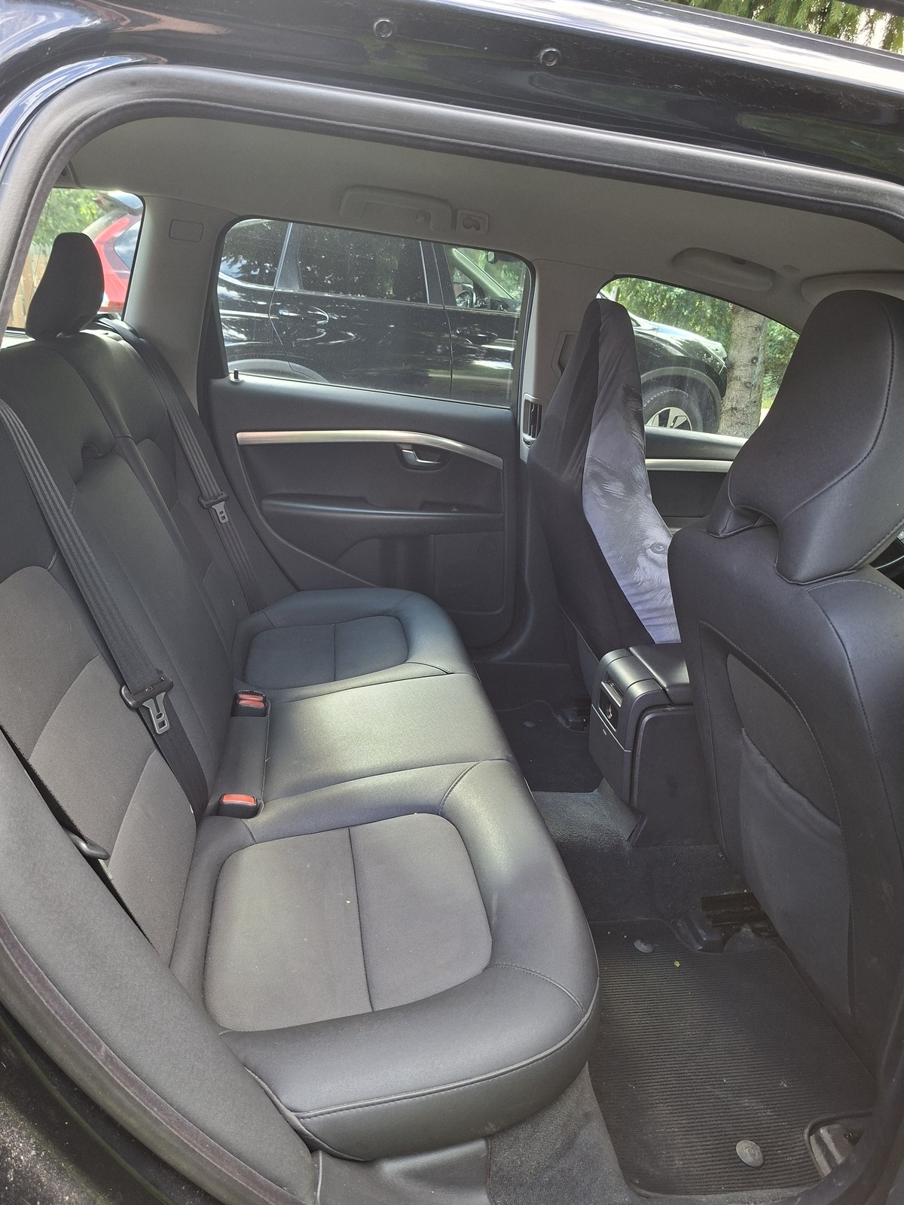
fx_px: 801
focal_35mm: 23
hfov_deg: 58.9
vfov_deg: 73.9
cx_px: 452
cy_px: 602
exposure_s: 1/100
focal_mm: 5.54
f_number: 1.8
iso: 160
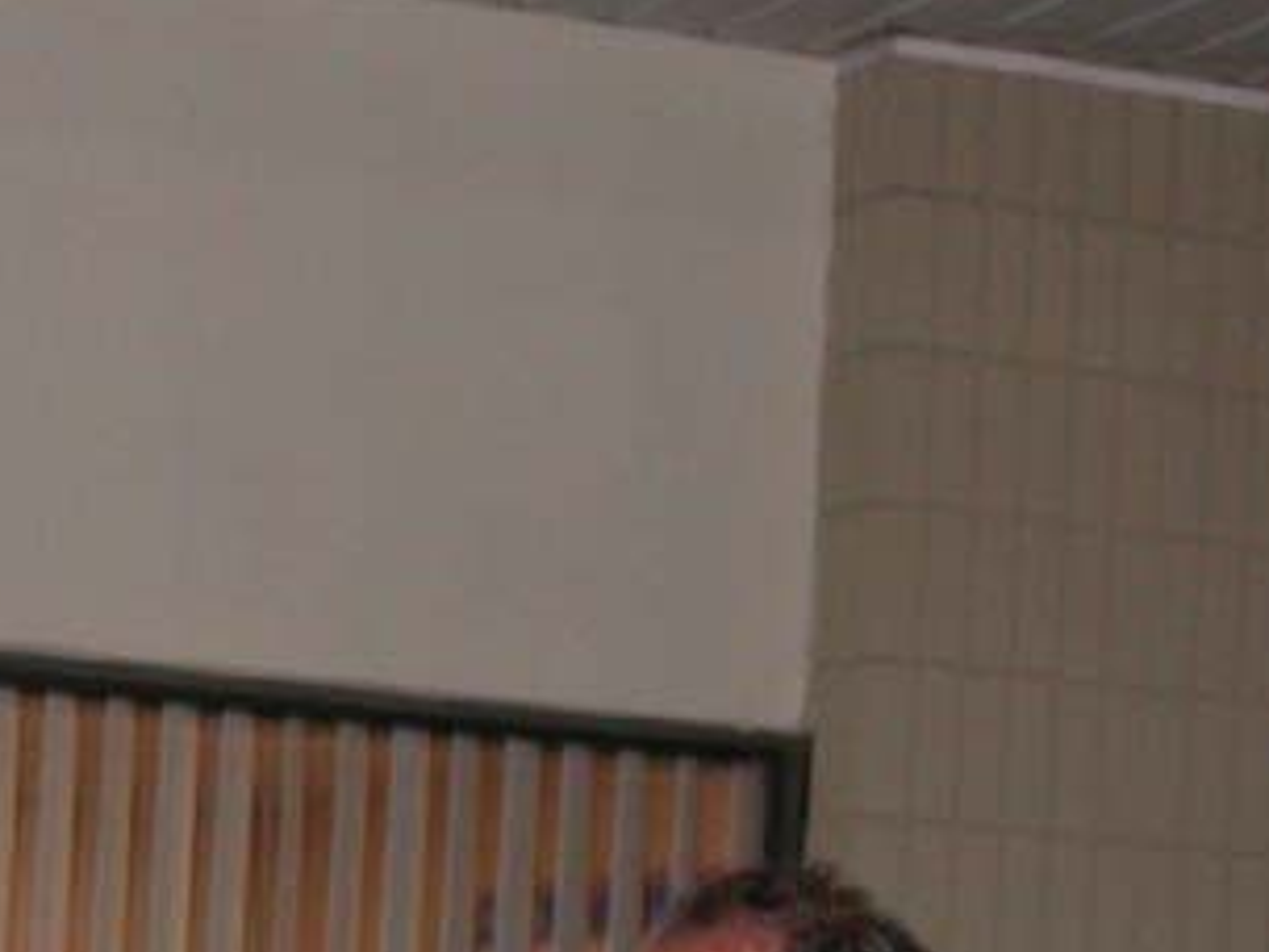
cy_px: 852
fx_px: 4692
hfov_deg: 15.3
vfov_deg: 11.5
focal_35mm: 128
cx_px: 263
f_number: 2.6
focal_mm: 7.85
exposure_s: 1/60
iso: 200
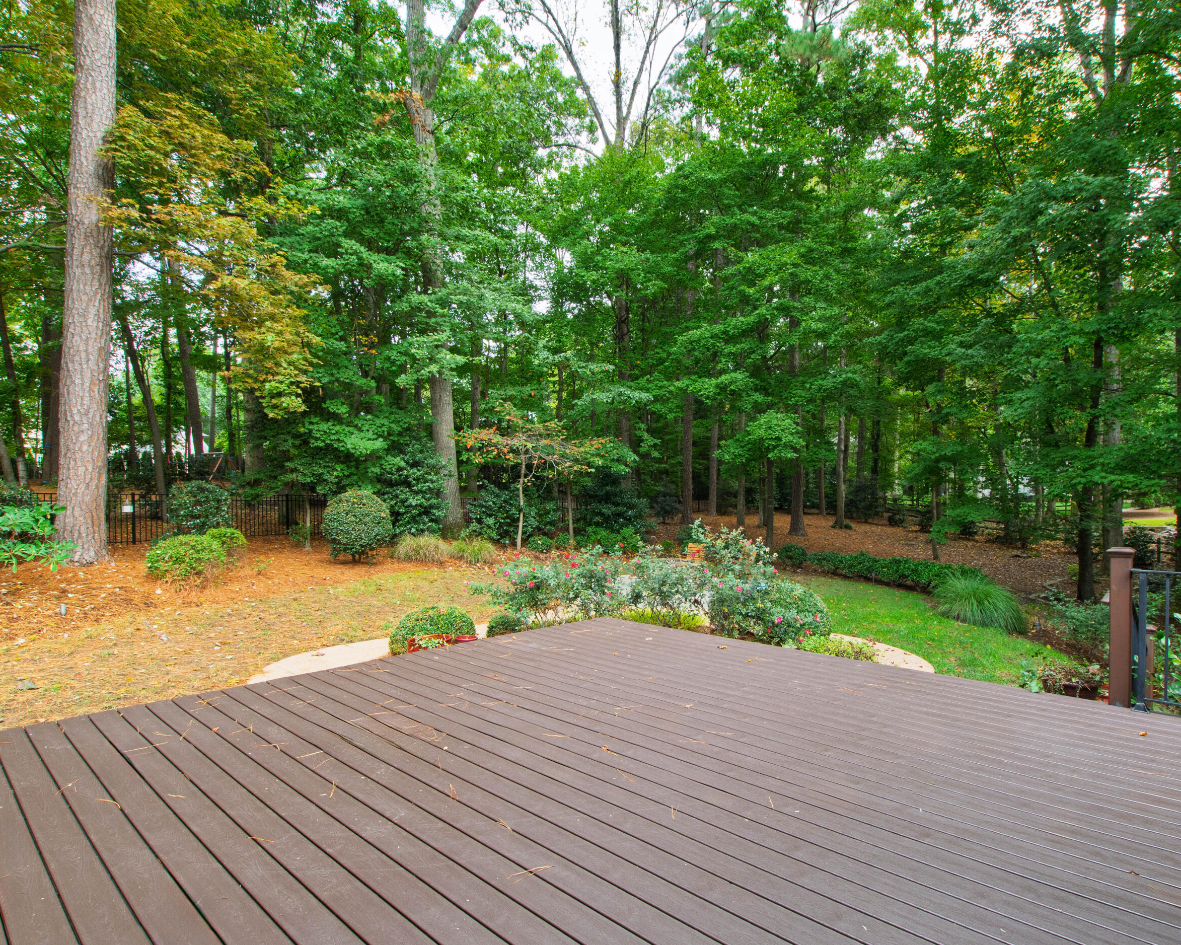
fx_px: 629
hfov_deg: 86.1
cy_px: 466
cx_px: 652
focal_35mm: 18
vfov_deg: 73.8
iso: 320
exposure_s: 1/40
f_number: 8
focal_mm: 10
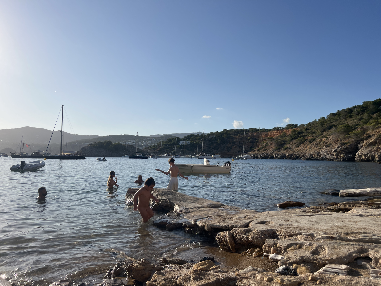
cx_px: 190
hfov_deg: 67.3
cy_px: 143
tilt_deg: +1.9
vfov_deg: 53.1
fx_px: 286
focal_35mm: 26
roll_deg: +0.4
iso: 50
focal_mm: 5.7
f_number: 1.5
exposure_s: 1/8000
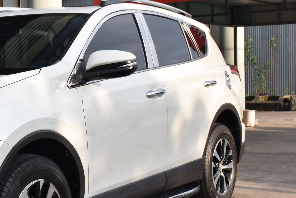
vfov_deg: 16.8
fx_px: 666
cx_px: -15
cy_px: 122
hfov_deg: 23.7
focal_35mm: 81
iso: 400
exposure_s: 1/250
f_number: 8
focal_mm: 24
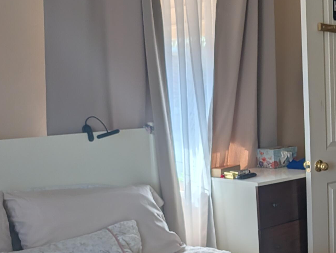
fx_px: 544
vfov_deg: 25.9
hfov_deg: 31.5
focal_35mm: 56
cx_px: 343
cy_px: 179
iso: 16
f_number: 1.68
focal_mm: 6.9
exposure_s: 1/179
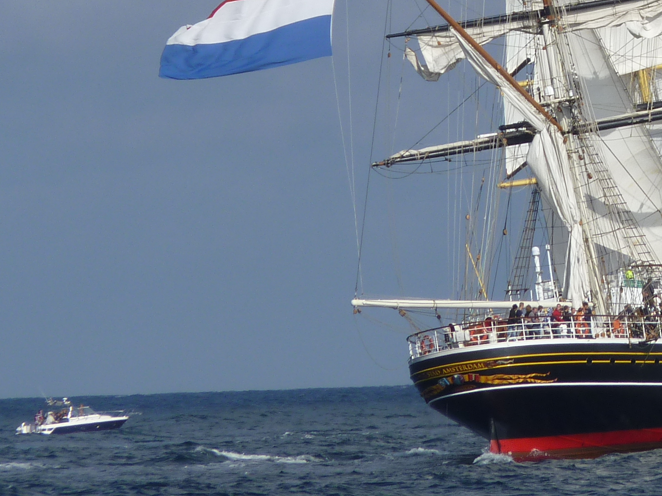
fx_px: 14595
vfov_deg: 1.9
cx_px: 701
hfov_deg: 2.6
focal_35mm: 763
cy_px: -37
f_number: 6.3
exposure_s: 1/640
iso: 80
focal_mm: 53.2
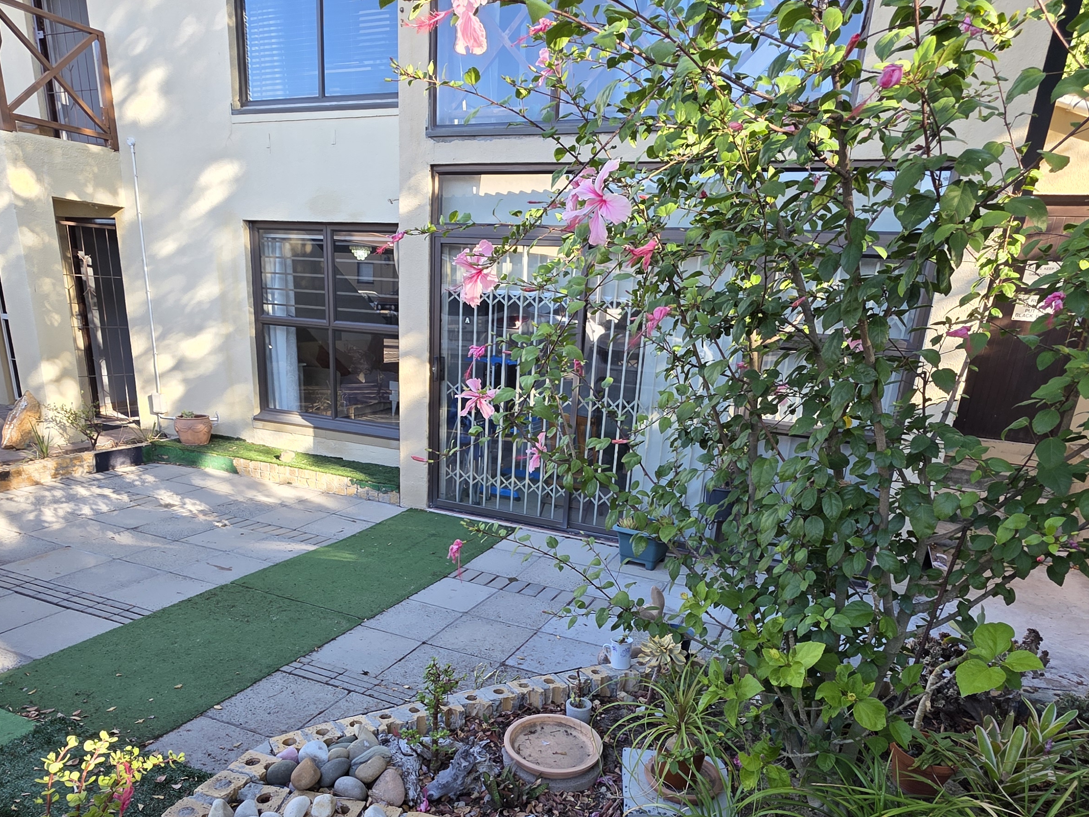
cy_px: 557
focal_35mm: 22
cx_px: 526
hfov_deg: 76.4
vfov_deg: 59.4
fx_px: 692
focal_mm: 2.2
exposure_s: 1/100
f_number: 1.9
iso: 25
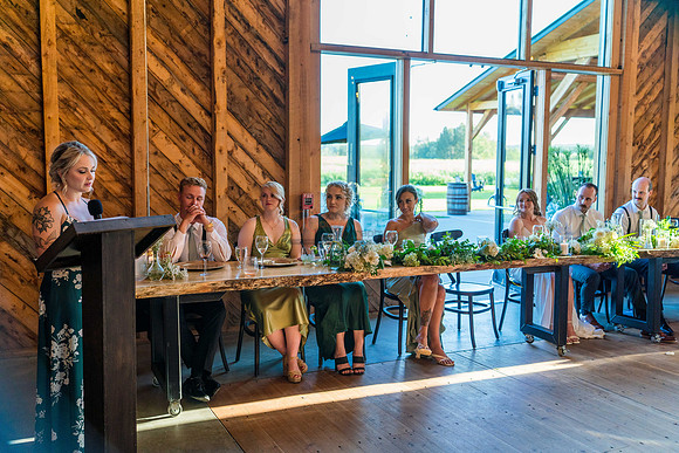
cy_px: 226
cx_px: 340
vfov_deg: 36.9
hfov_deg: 53.1
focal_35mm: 36
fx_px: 679
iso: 1000
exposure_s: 1/400
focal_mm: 36
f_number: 2.8
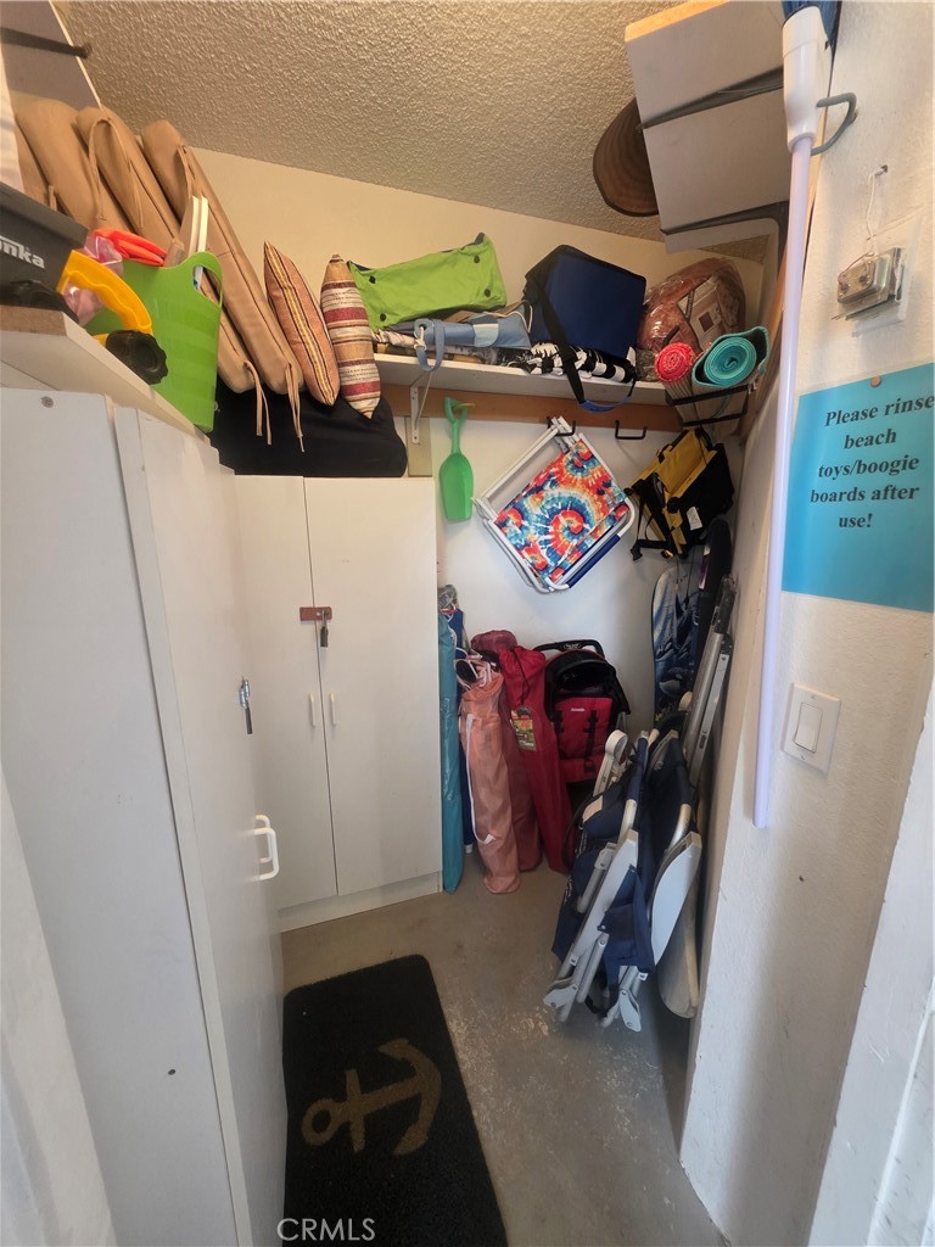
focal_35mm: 13
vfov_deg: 106.2
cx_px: 468
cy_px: 624
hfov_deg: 89.9
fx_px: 468
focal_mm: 2.2
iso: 320
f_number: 1.9
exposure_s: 1/60
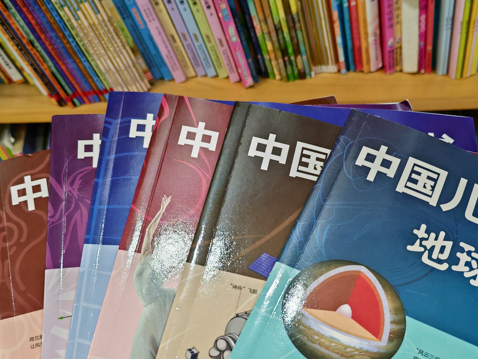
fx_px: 566
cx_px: 273
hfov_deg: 45.6
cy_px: 236
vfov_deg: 34.8
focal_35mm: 41
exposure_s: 1/50
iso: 500
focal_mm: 5.52
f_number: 1.95
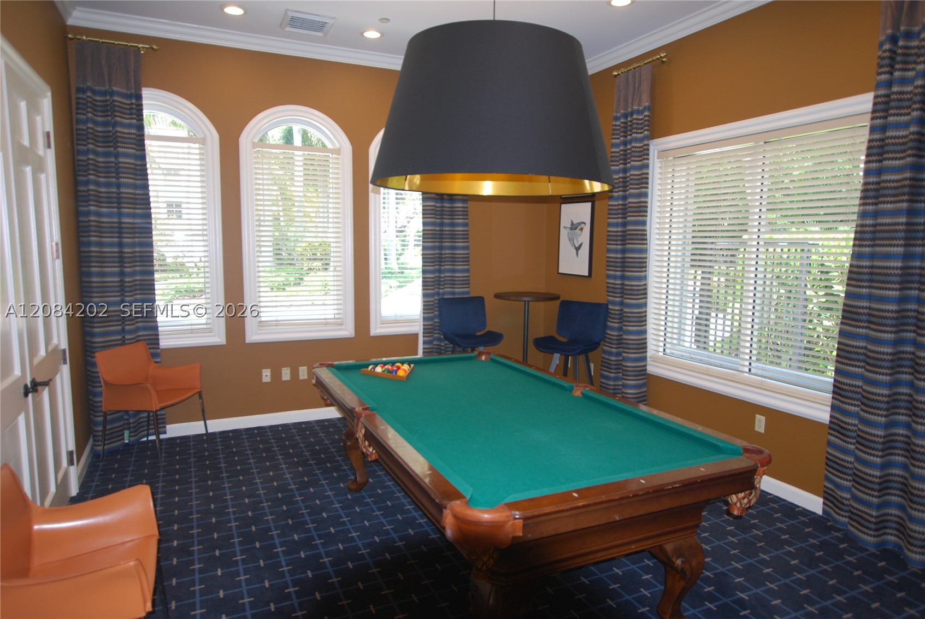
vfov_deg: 56.3
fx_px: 579
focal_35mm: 22
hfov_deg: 77.3
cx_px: 462
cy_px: 310
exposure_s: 1/60
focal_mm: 15
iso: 200
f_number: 3.5
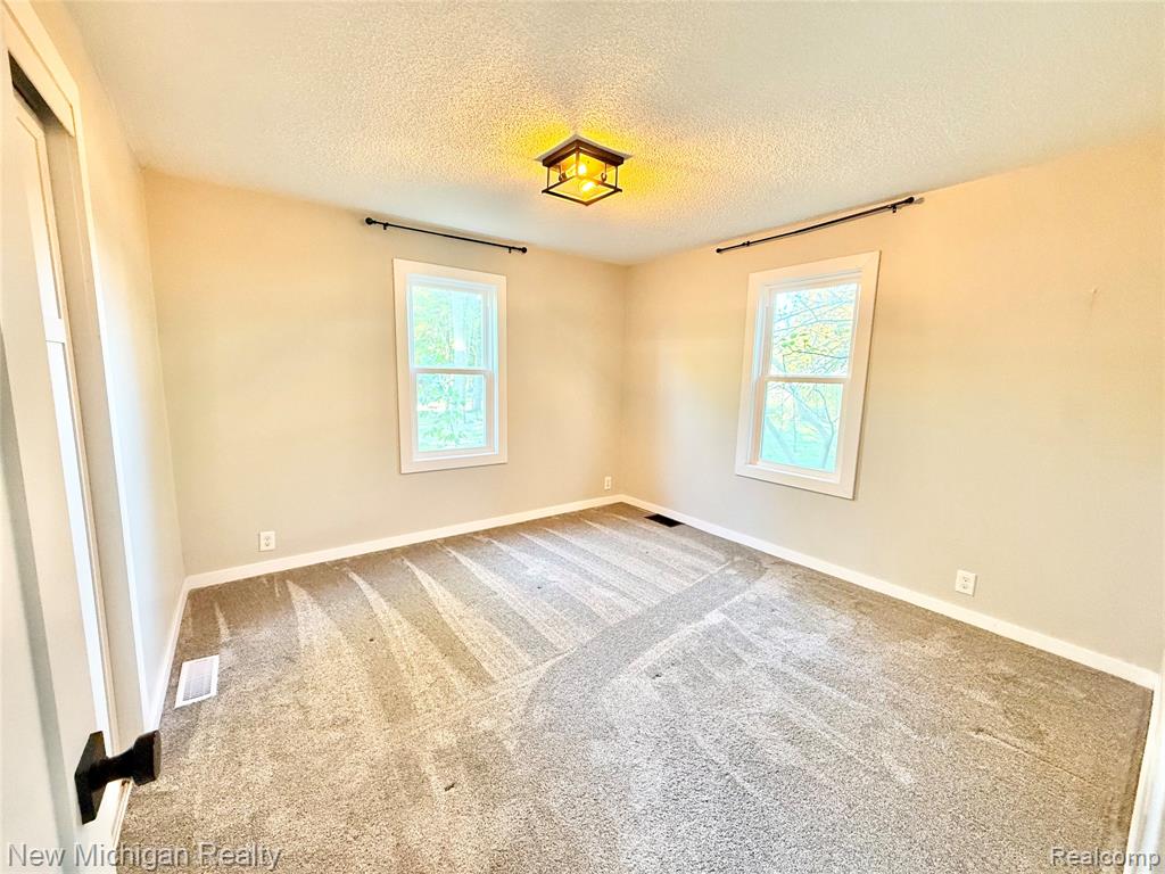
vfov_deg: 85.7
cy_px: 437
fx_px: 471
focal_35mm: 14
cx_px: 582
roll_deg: -1.2
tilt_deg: -6.6
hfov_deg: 102.1
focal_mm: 2.22
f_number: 2.2
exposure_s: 1/60
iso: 400
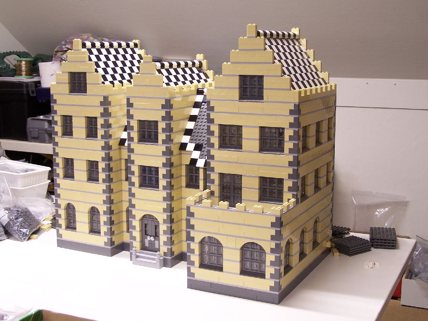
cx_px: 214
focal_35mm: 51
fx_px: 631
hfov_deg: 37.5
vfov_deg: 28.6
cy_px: 160
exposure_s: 1/6
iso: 80
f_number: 3
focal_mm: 8.5
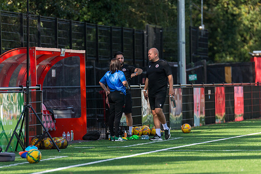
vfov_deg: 3.1
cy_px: 87
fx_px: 3263
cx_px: 130
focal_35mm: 450
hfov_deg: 4.6
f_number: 4
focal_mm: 300
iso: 200
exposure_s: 1/2000
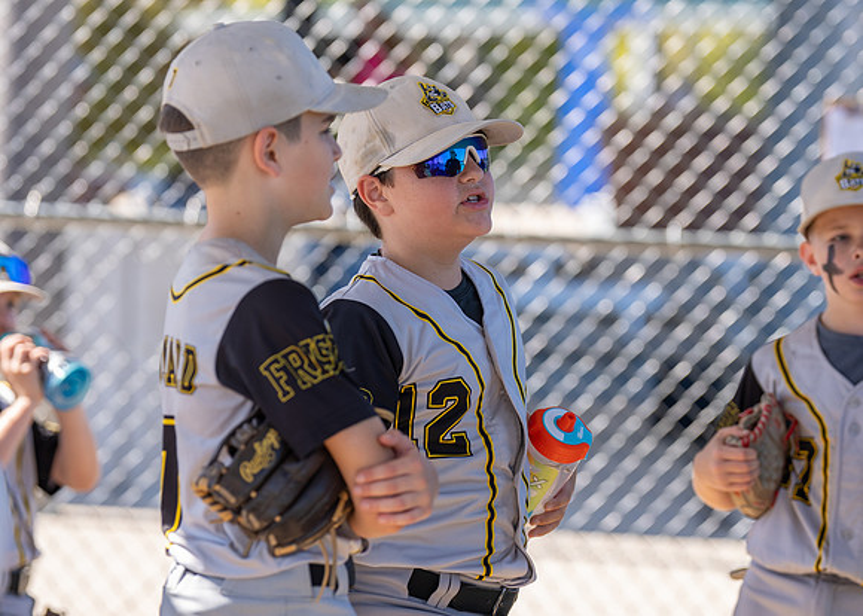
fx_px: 4860
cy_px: 274
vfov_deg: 7.3
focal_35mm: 198
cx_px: 429
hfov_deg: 10.1
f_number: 2.8
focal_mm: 126
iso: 100
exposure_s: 1/640
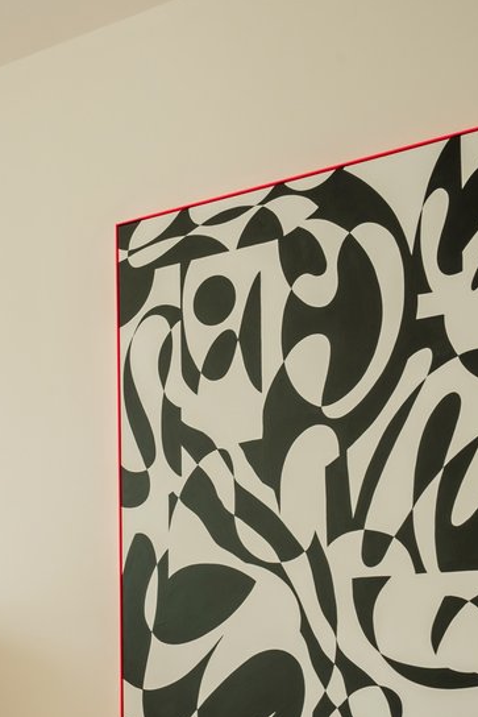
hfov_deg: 17.6
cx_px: -33
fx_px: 1493
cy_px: 680
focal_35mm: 75
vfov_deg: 25.9
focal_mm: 34
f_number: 10
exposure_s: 1/10
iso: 200
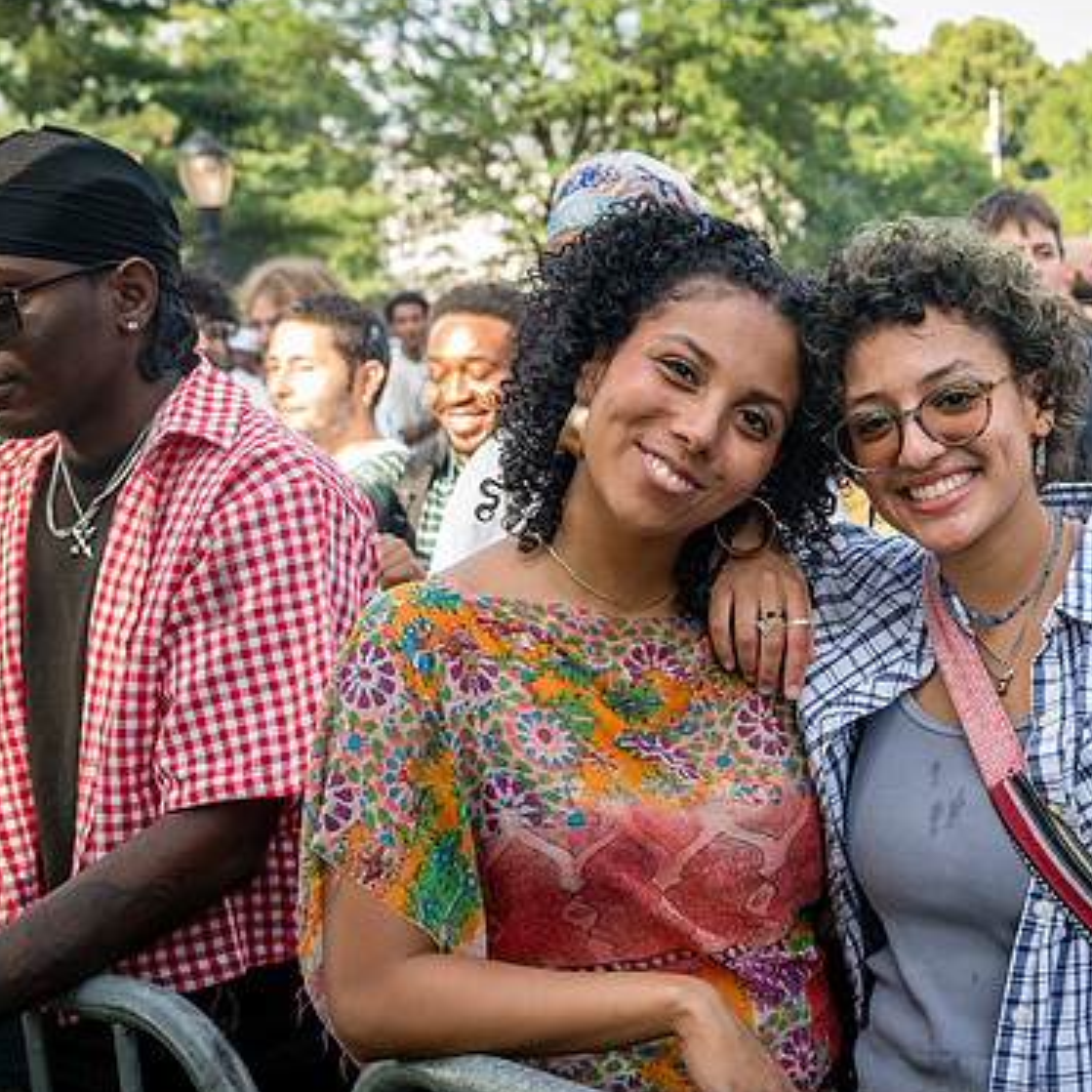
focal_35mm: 61
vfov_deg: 28.1
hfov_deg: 27.3
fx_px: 2177
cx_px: 952
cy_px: 630
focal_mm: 39
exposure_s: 1/200
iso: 500
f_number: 5
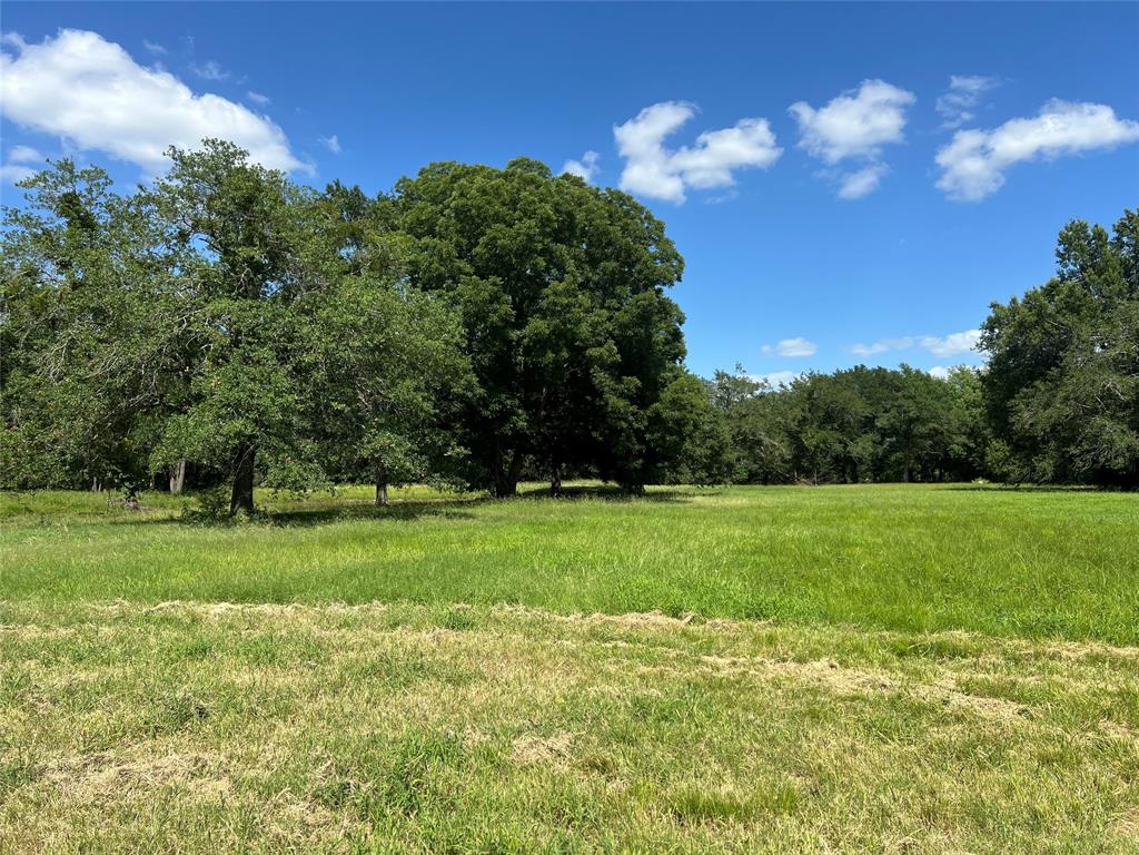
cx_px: 570
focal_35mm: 26
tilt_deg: +4.0
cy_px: 428
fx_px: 856
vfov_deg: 53.1
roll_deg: +1.5
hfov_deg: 67.3
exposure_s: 1/3571
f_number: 1.5
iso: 50
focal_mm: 5.7
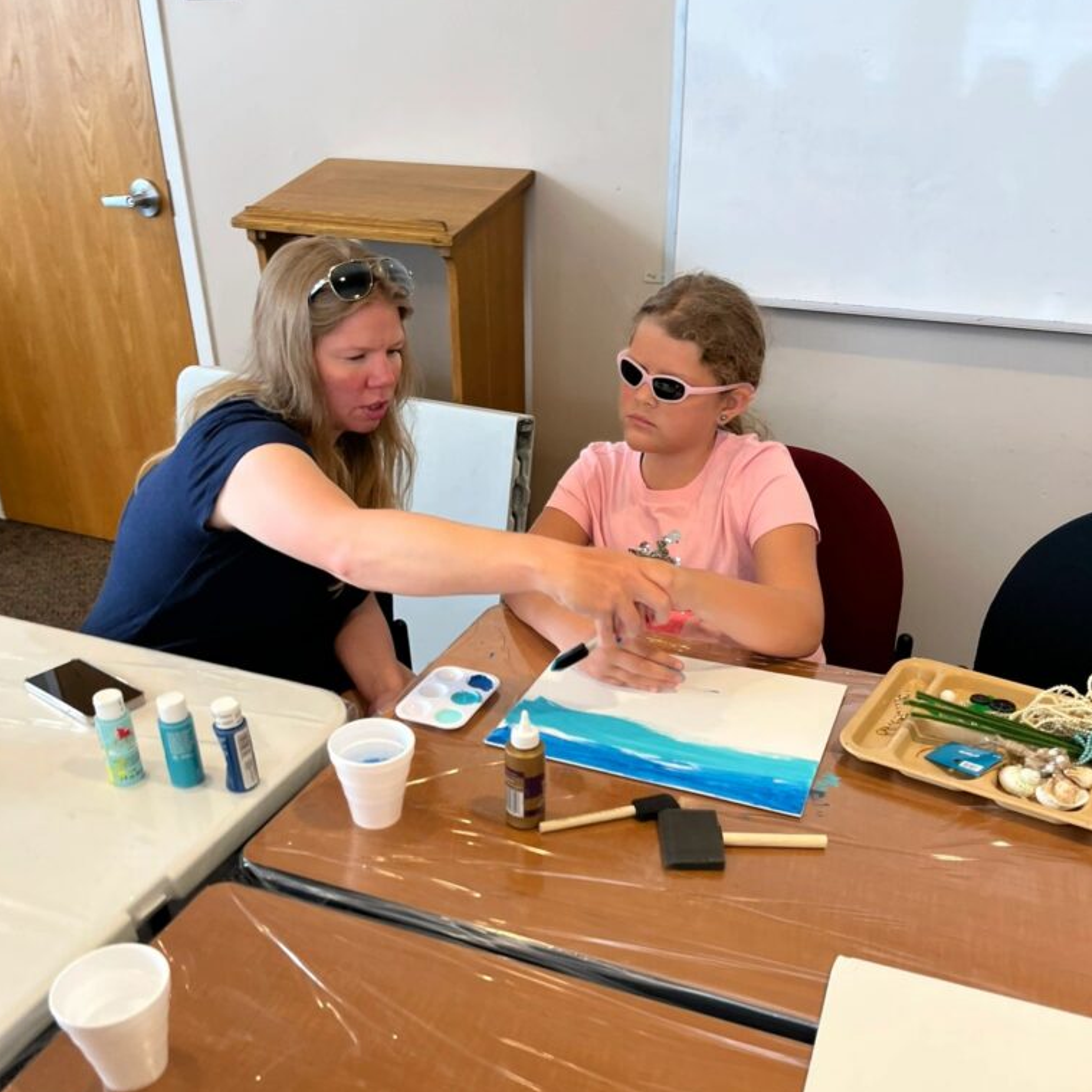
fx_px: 1106
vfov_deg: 51.9
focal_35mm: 31
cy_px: 695
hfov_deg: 52.5
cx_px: 542
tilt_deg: -29.2
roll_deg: -2.5
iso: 100
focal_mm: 5.1
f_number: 1.6
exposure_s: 1/60
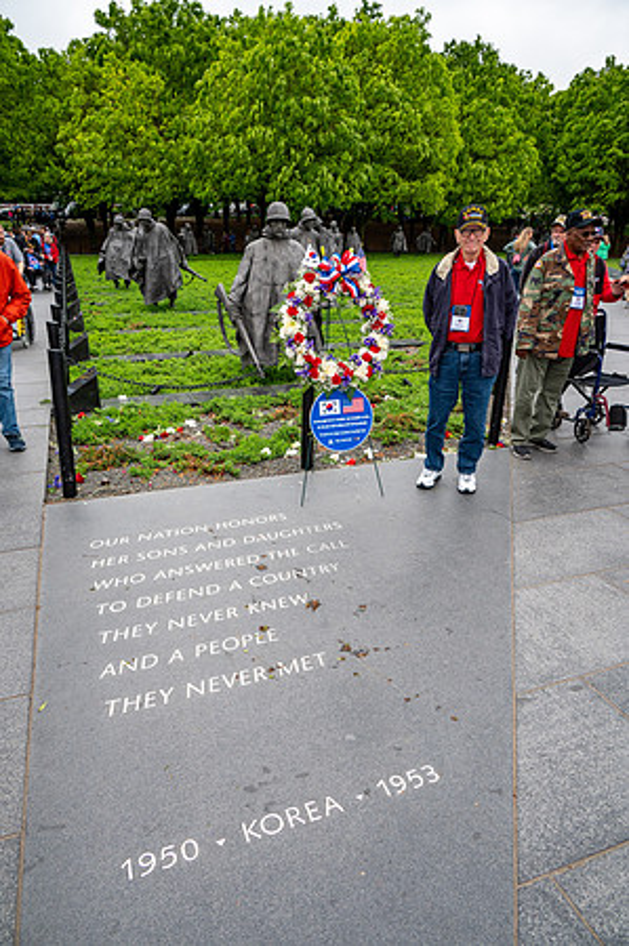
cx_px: 314
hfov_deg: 53.0
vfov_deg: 73.8
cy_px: 473
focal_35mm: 24
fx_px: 630
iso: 900
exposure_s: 1/640
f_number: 8
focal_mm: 24
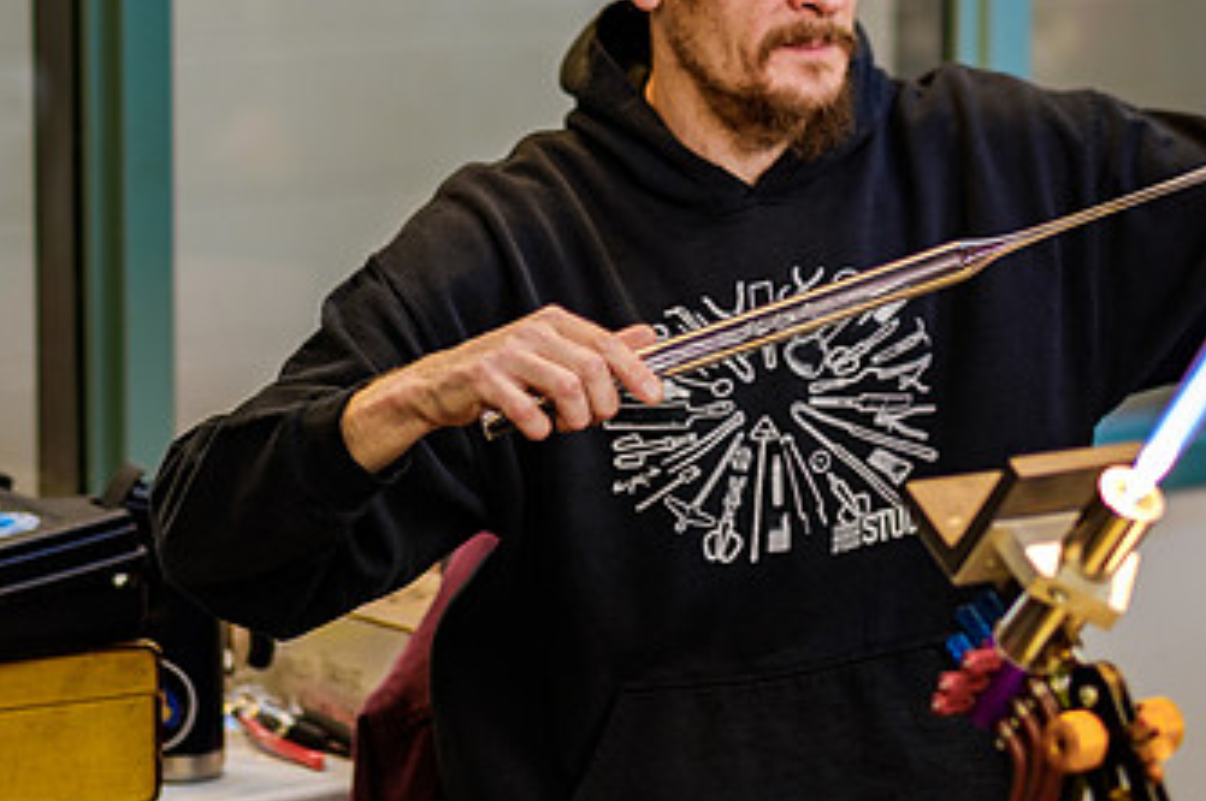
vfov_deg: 9.0
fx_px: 5087
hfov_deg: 13.5
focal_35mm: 152
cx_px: 618
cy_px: 219
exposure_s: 1/125
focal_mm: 56
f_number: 1.2
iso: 200
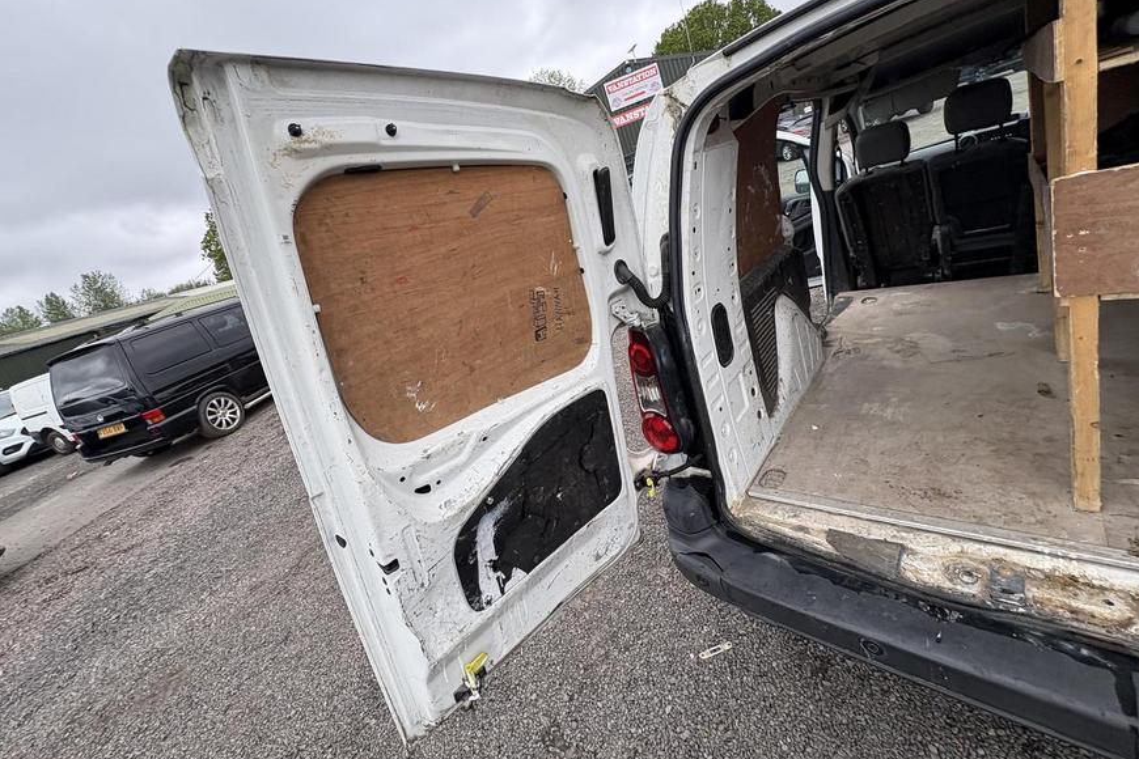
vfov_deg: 77.1
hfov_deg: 100.4
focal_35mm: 15
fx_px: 475
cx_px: 564
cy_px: 339
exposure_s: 1/347
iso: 40
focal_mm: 2.22
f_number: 2.2
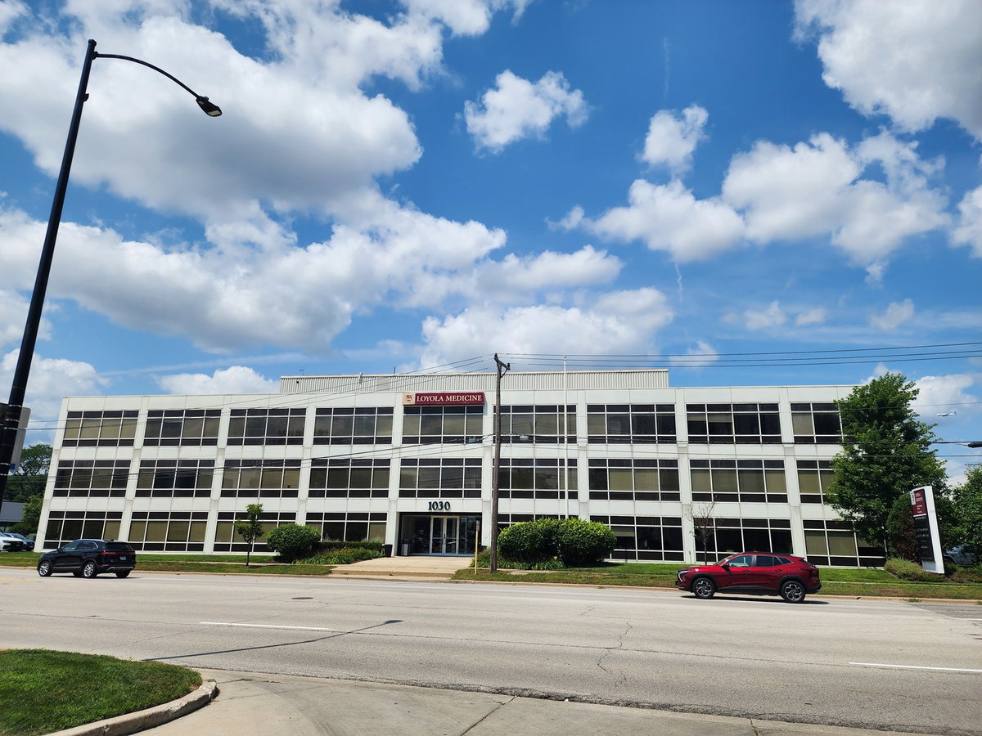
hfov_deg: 73.9
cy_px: 368
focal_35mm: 23
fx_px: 652
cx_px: 491
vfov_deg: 58.9
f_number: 1.8
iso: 12
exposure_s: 1/2430
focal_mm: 6.4
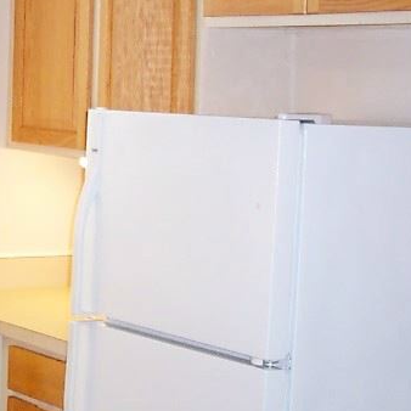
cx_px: -150
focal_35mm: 116
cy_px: 168
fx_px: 1558
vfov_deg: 15.0
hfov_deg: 14.3
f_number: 2.8
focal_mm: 5.6
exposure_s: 1/60
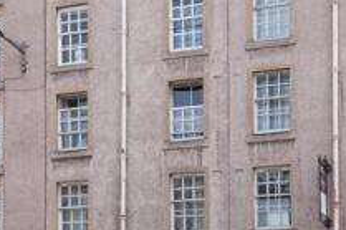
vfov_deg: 17.7
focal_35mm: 75
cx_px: 202
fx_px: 720
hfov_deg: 27.0
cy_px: 232
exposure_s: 1/100
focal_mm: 22
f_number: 11
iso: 200
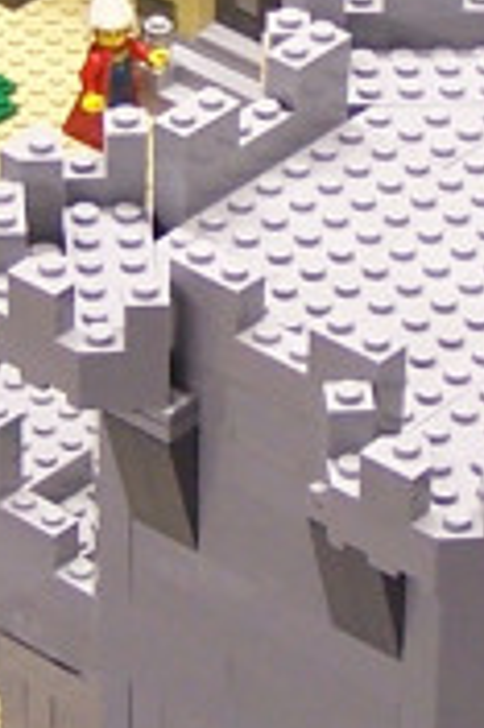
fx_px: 4647
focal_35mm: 230
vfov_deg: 8.9
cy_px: 207
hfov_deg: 6.0
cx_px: 372
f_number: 2.8
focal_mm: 6.3
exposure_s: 1/8
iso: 80
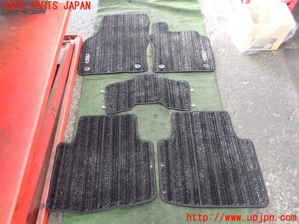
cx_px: 150
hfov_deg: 69.4
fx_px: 216
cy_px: 112
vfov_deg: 54.9
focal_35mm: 25
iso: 640
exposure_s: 1/30
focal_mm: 4.5
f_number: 2
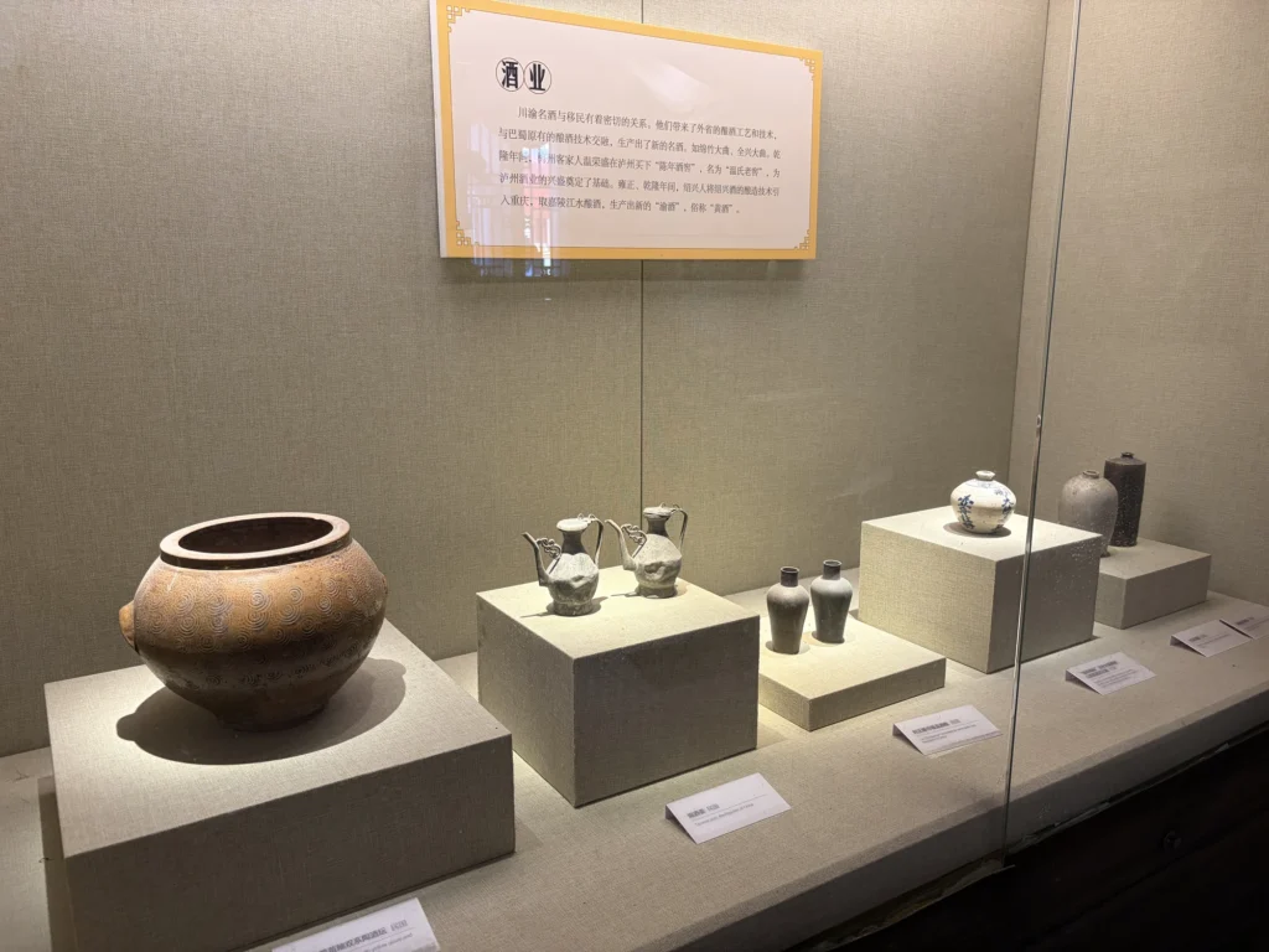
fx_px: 953
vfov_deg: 53.1
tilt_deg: -11.7
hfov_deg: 67.3
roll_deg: -0.3
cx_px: 634
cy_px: 476
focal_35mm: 26
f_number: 1.6
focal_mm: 5.96
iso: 125
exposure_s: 1/56
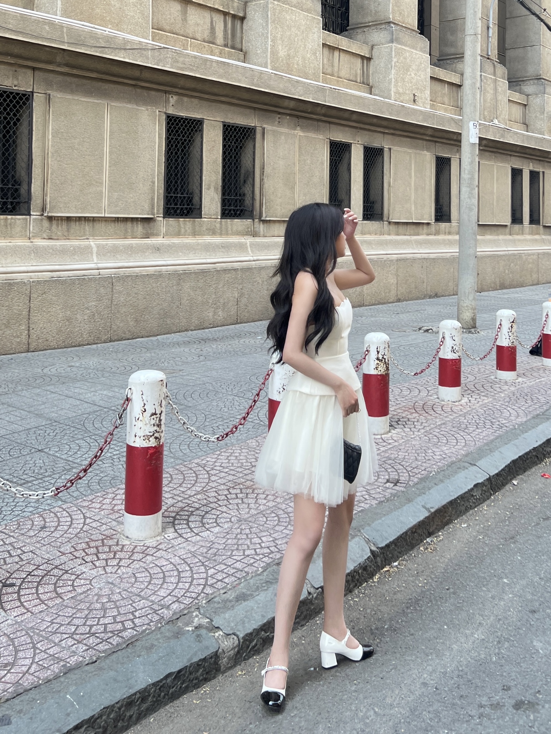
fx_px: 552
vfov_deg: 67.3
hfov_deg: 53.1
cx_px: 276
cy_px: 367
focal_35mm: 26
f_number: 1.5
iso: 50
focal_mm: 5.7
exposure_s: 1/389
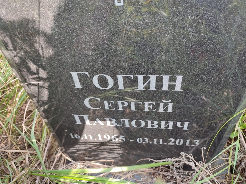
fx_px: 178
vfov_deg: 54.9
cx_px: 123
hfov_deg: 69.4
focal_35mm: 25
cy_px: 92
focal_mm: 6.04
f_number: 1.9
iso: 79
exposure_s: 1/50
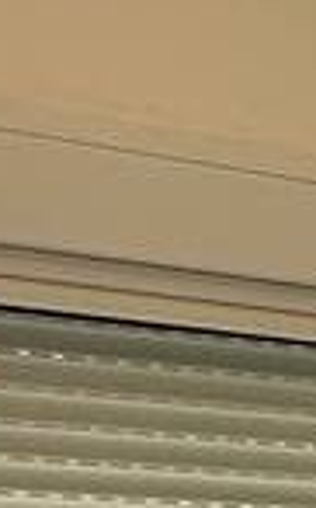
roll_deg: -1.2
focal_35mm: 146
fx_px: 2016
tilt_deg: -10.4
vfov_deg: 12.4
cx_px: 1396
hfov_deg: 6.5
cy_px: 1058
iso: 40
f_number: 2.2
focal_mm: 2.22
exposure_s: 1/99
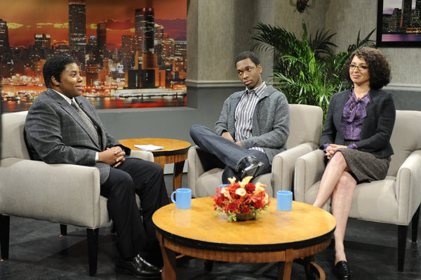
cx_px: 210
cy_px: 140
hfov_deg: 33.4
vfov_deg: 22.6
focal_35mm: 60
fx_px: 701
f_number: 2.8
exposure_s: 1/125
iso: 2000
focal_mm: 60
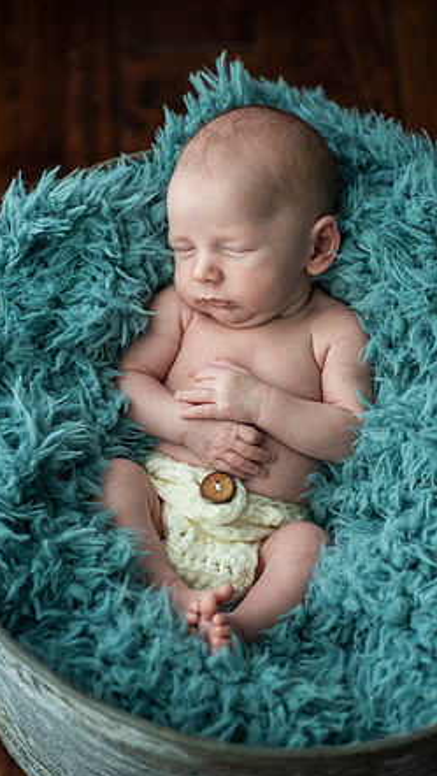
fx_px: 1975
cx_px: 226
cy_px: 392
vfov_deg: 22.2
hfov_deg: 12.6
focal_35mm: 96
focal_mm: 90
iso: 1000
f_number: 3.2
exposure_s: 1/400
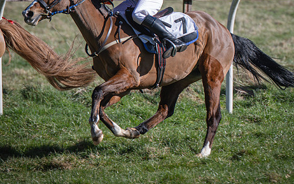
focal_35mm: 424
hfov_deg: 4.9
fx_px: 3398
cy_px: 13
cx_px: 254
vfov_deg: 3.1
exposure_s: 1/1000
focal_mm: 140
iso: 125
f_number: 4
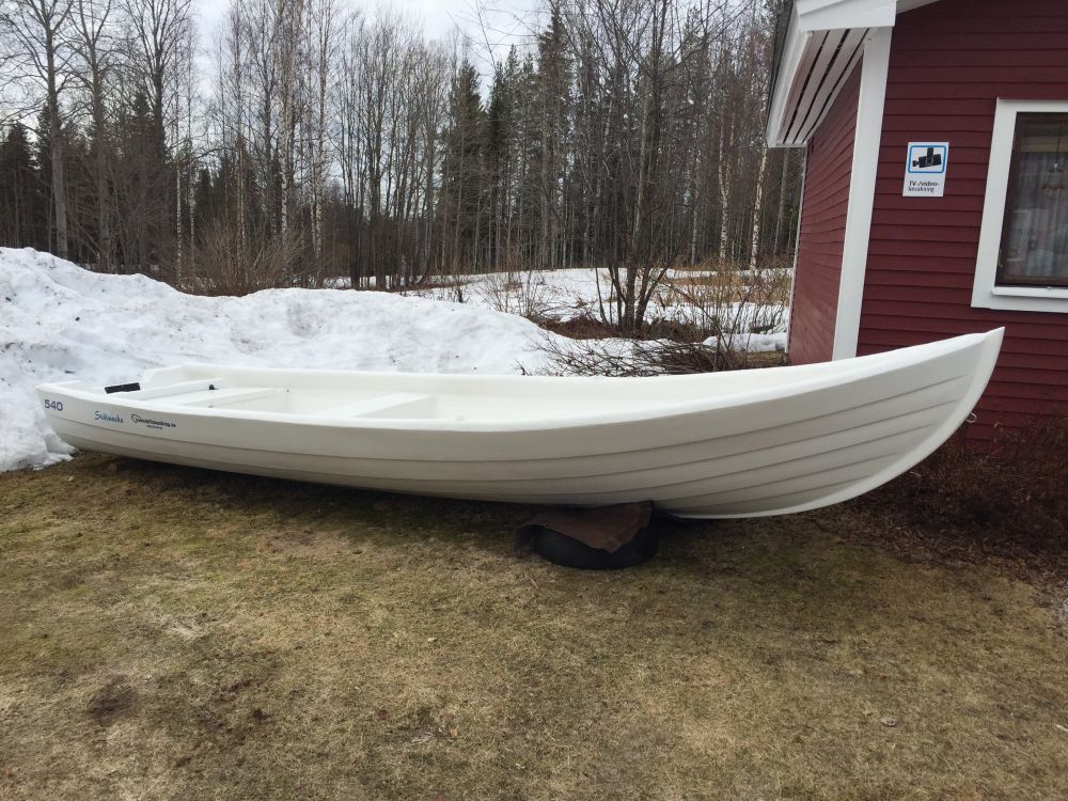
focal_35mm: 29
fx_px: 895
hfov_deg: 61.7
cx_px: 534
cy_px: 400
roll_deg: -1.7
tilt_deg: -10.2
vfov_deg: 48.2
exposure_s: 1/2083
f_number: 2.2
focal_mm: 4.15
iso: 32
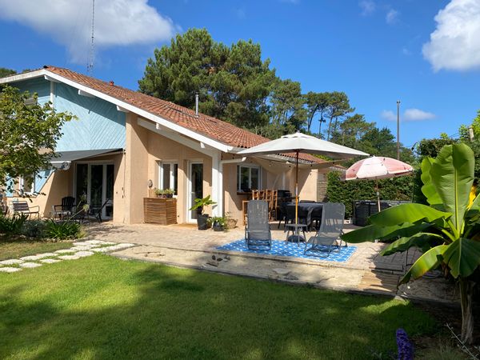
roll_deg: -1.0
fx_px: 361
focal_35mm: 26
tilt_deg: +0.9
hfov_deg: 67.3
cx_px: 240
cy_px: 180
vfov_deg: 53.1
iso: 32
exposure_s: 1/3610
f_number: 1.8
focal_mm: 4.25
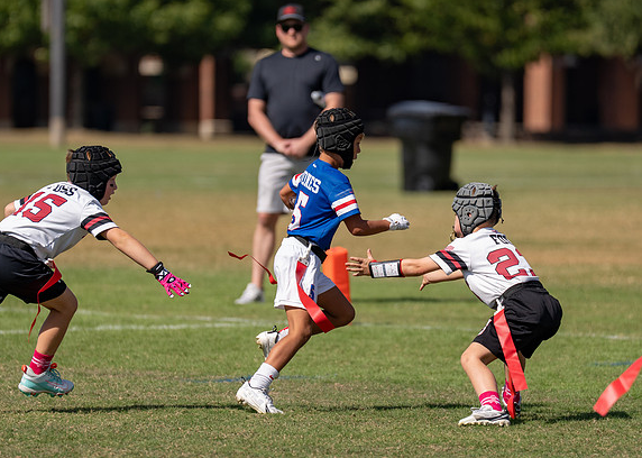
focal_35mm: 391
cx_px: 342
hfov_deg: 5.2
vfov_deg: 3.7
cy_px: 222
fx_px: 7126
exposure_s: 1/2000
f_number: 2.8
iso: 100
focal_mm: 200
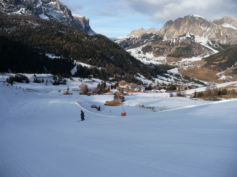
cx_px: 118
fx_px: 192
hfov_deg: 63.5
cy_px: 88
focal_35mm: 28
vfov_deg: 49.7
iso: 100
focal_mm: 4.7
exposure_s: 1/800
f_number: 3.3
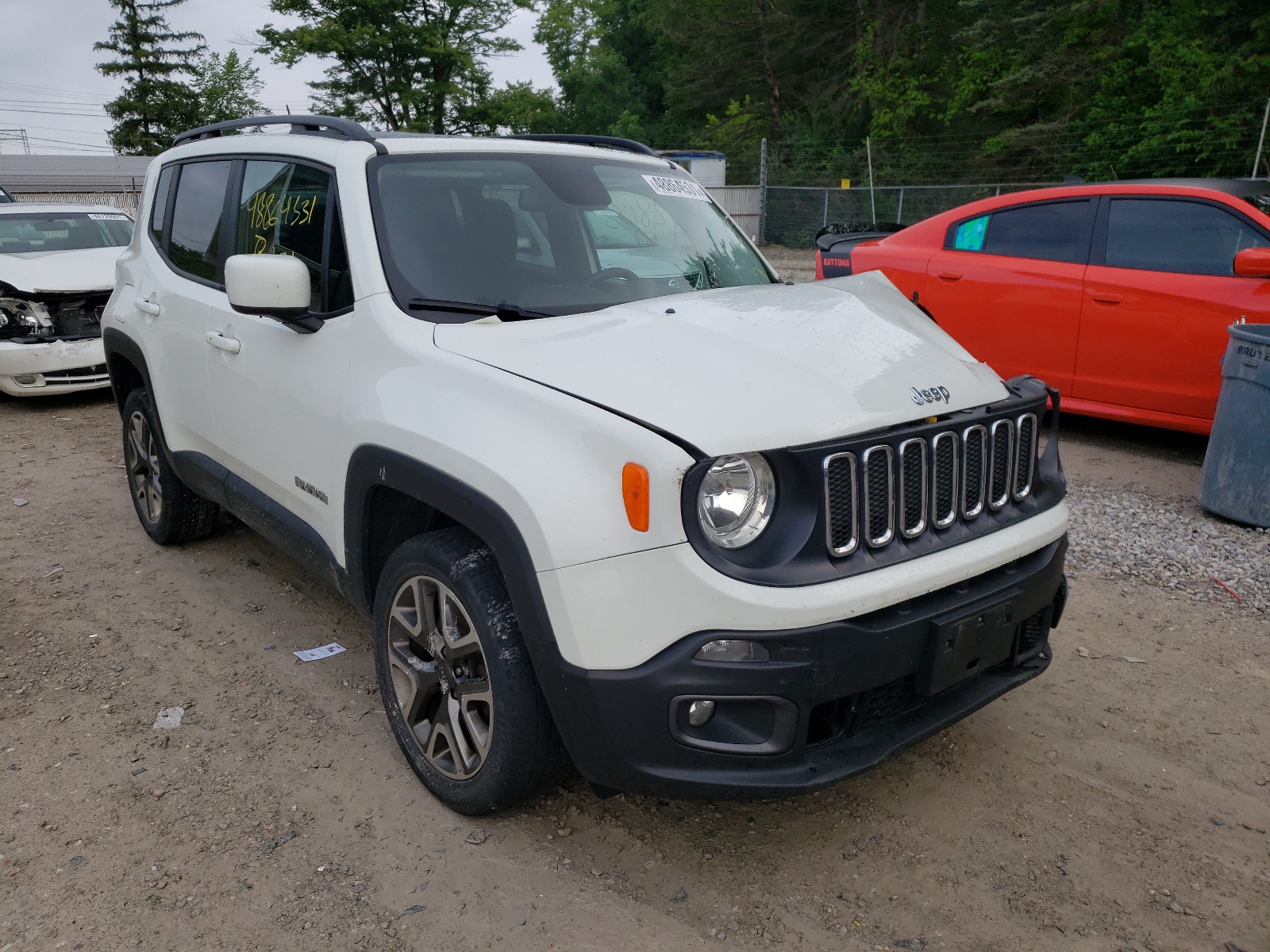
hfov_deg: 67.3
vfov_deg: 53.1
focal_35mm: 26
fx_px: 954
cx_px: 635
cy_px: 476
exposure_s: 1/1250
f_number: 1.5
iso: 50
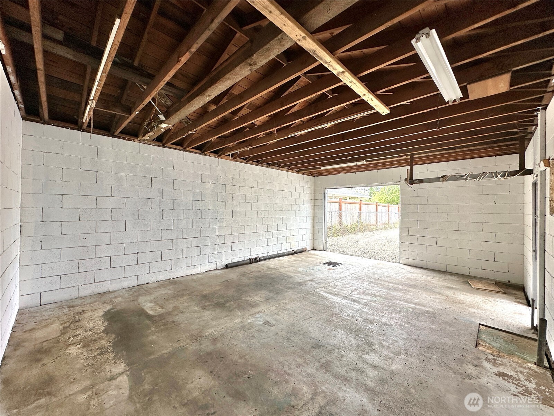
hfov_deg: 102.1
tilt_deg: +0.5
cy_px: 208
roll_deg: -0.1
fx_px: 224
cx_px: 277
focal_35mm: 14
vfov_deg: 85.7
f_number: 2.2
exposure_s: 1/101
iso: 40
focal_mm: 2.22
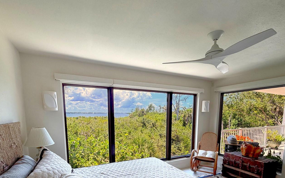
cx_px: 141
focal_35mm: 19
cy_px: 132
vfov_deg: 59.1
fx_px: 148
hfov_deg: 88.0
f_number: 2.2
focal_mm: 2.2
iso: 40
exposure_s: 1/220
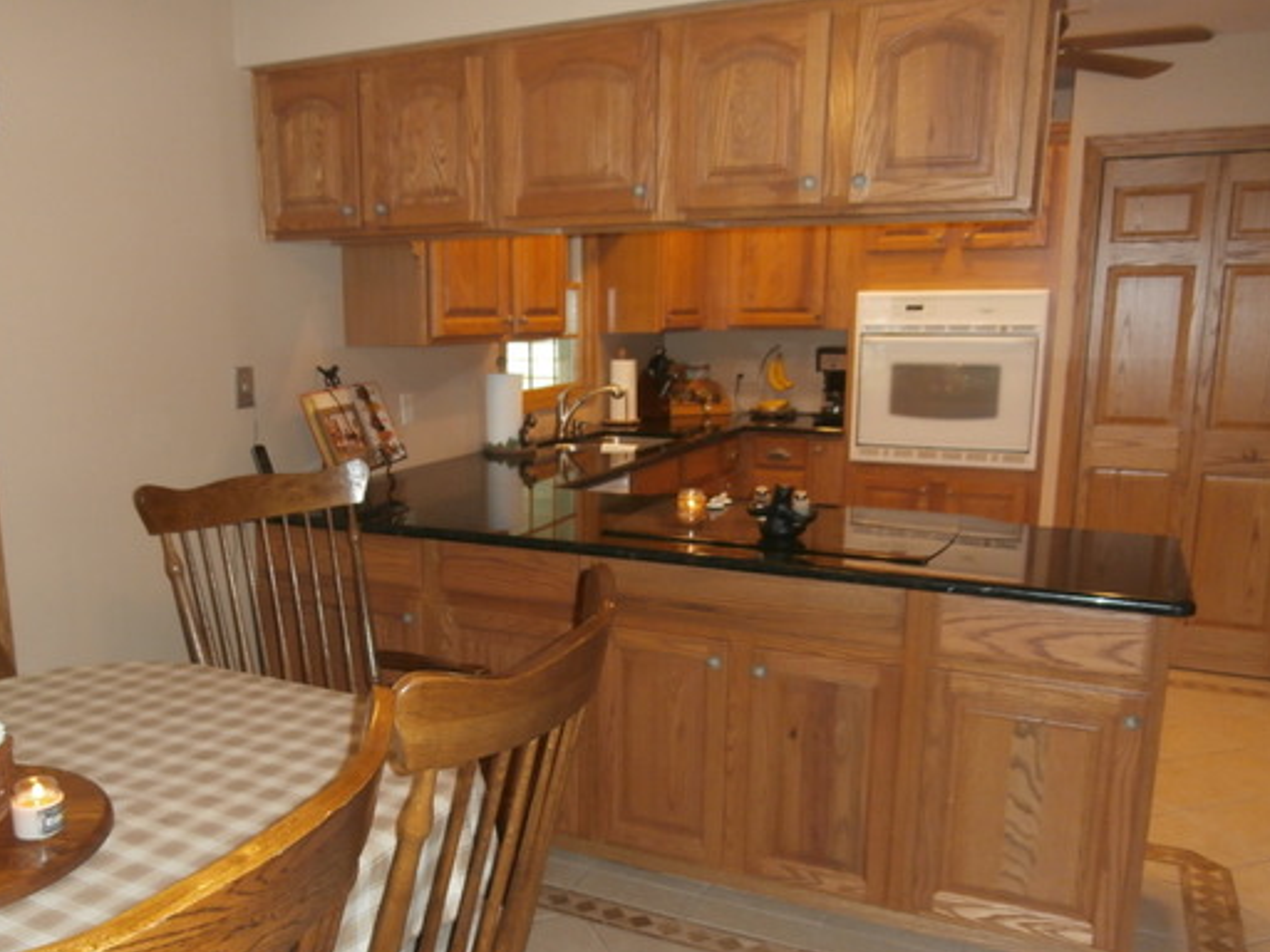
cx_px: 489
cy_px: 513
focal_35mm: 30
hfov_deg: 59.3
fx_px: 1101
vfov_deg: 46.8
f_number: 3
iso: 200
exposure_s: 1/30
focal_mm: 4.2
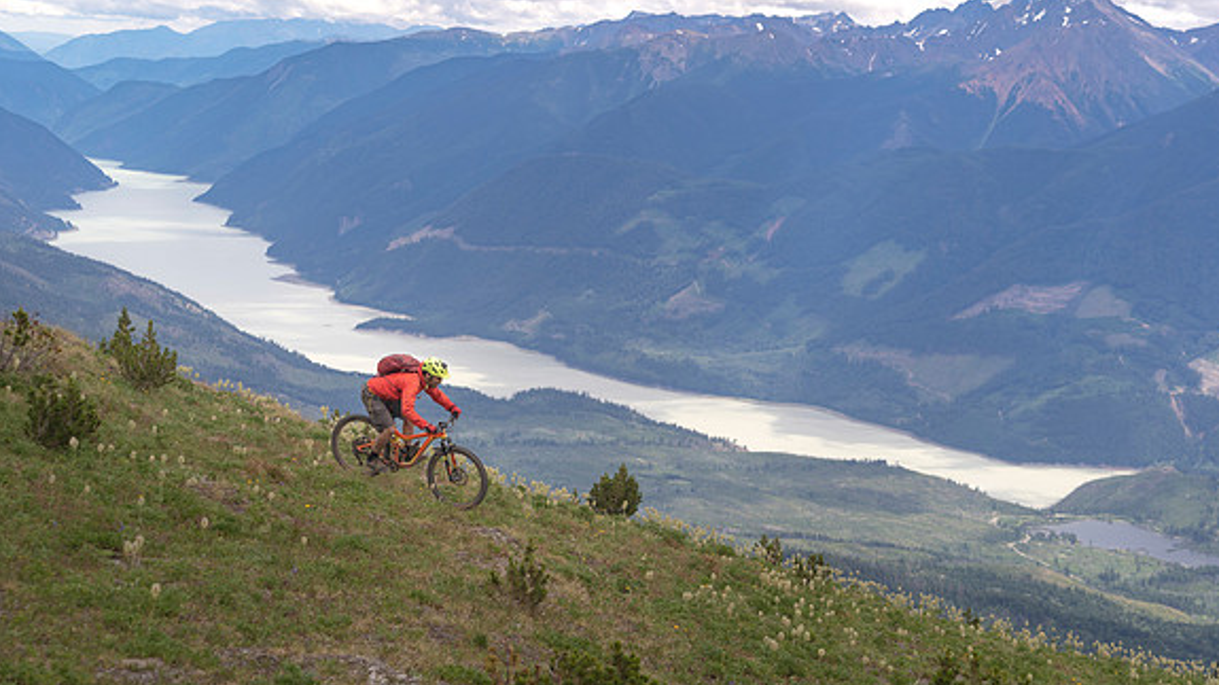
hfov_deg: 28.6
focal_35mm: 74
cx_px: 611
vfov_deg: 16.3
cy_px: 287
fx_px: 2391
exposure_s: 1/1000
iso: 200
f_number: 5.6
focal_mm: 70
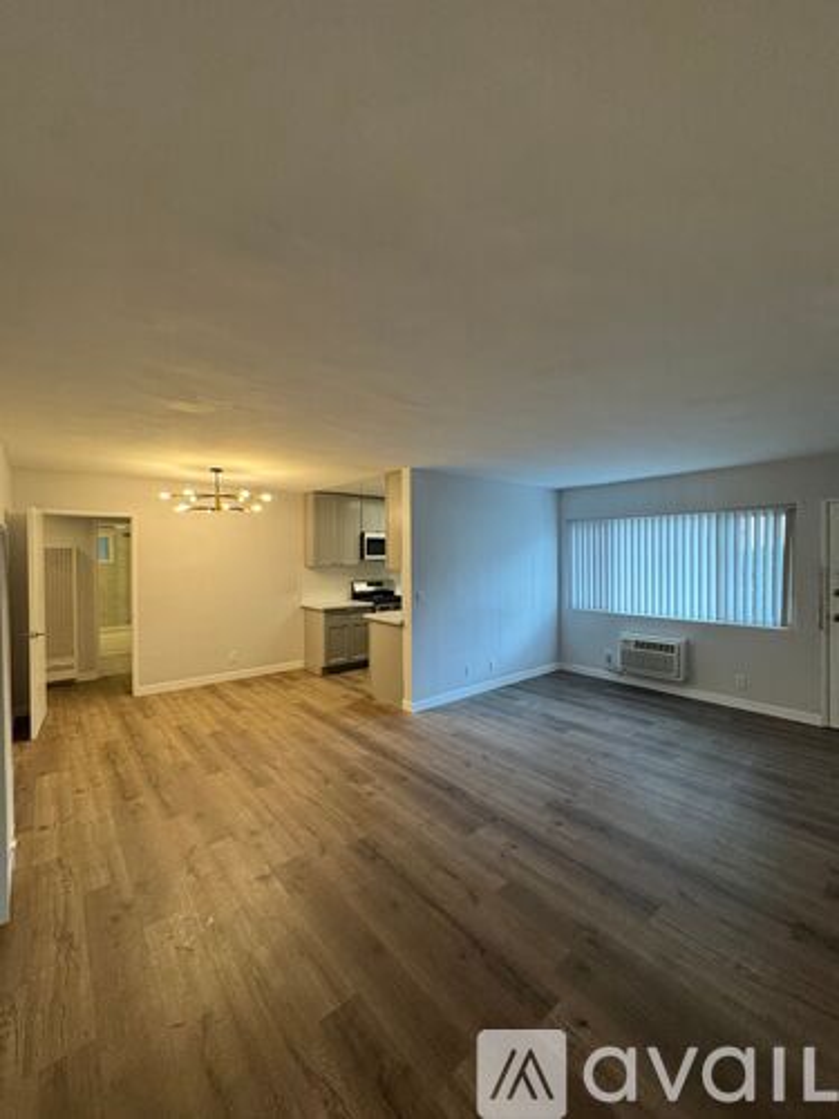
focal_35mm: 14
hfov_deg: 85.7
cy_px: 560
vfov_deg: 102.1
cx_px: 420
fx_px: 452
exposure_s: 1/120
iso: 200
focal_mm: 2.22
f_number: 2.2
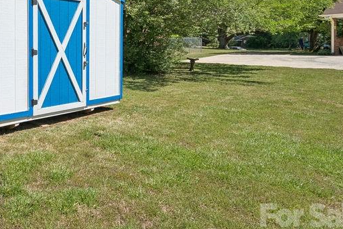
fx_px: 267
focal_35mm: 28
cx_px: 24
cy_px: 40
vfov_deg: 43.9
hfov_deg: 55.2
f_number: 10
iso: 100
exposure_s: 1/160
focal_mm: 14
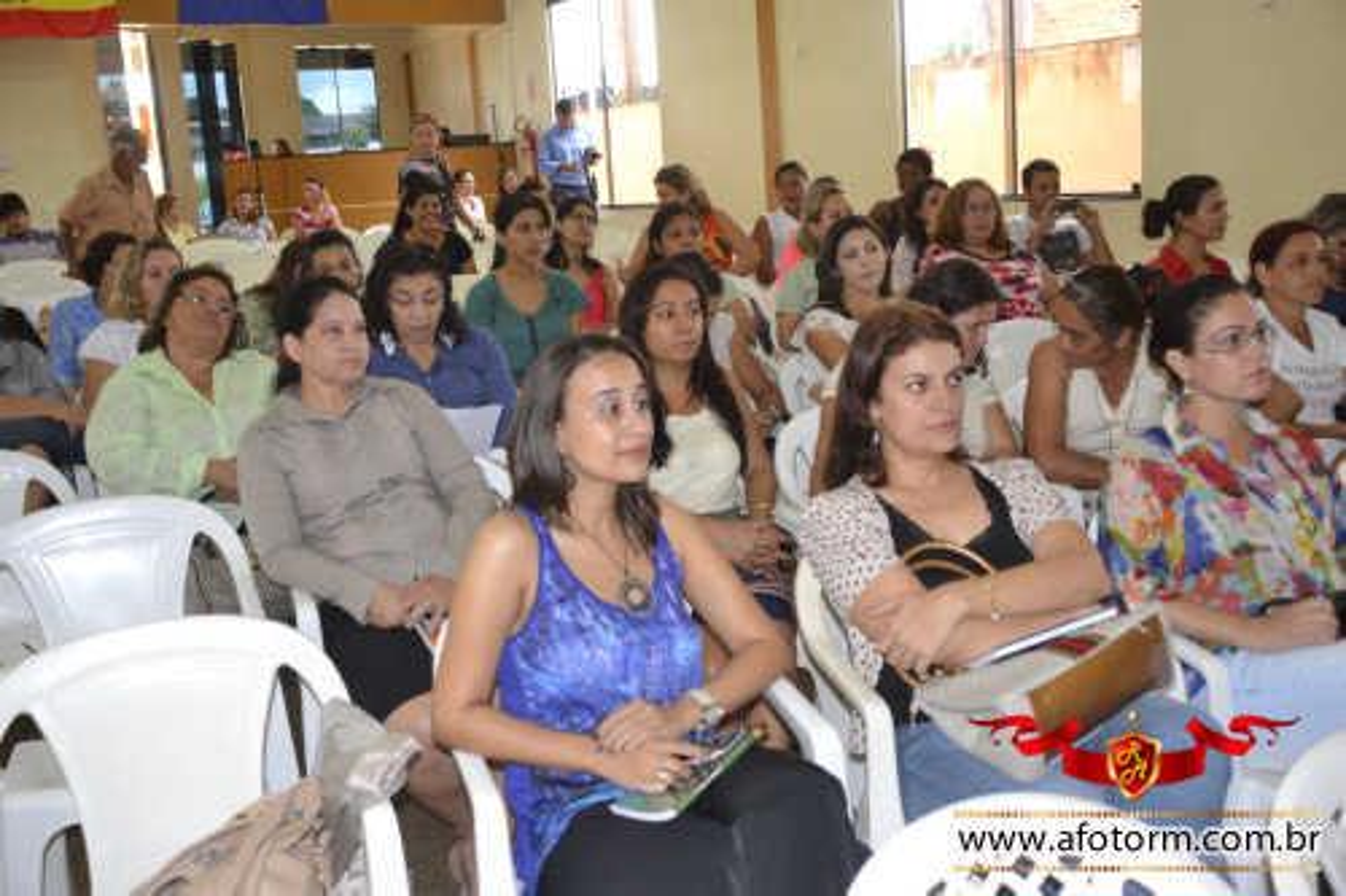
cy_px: 448
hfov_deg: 53.1
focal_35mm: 36
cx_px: 673
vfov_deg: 36.8
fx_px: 1345
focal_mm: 24
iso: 560
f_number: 3.8
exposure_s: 1/60
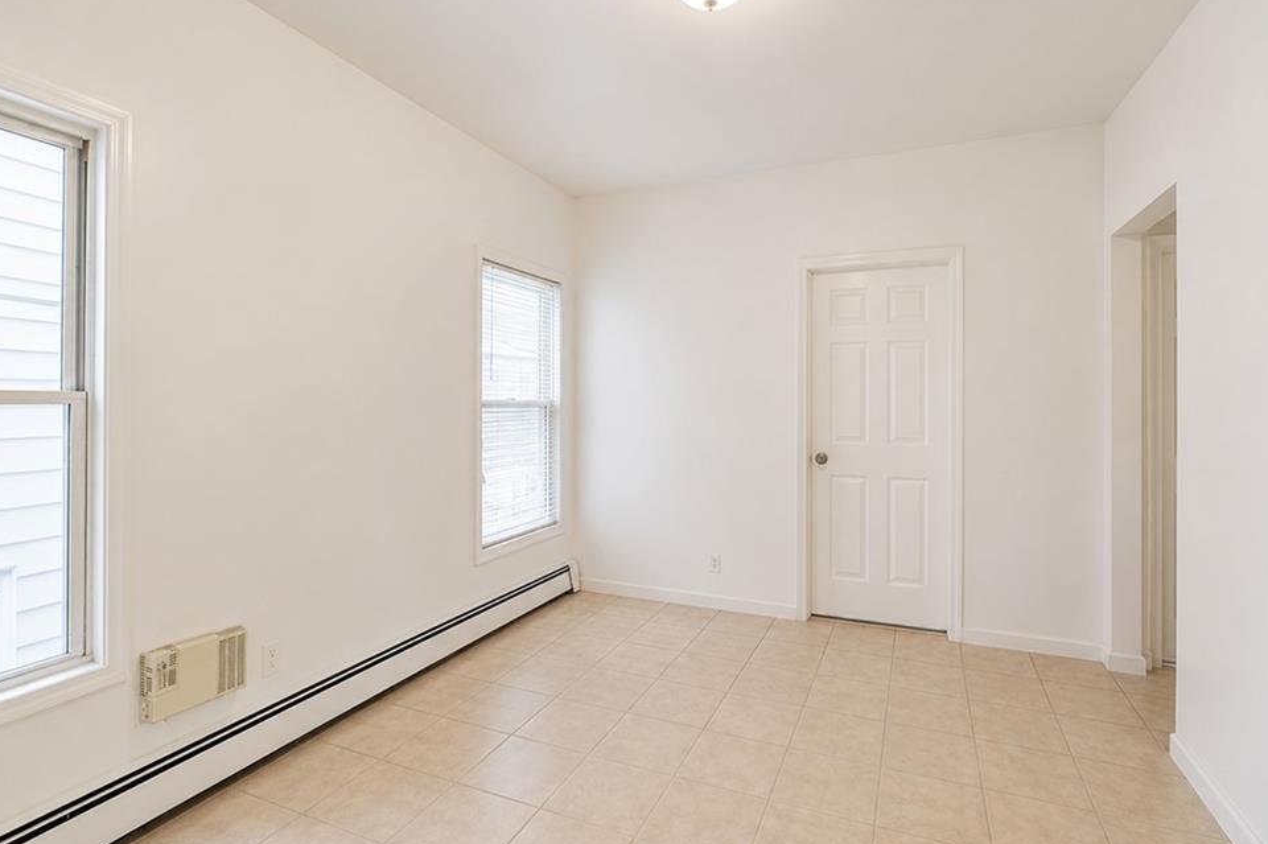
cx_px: 649
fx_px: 563
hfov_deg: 96.7
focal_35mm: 16
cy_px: 402
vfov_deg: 73.6
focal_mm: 10
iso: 2000
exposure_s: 1/40
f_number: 6.4
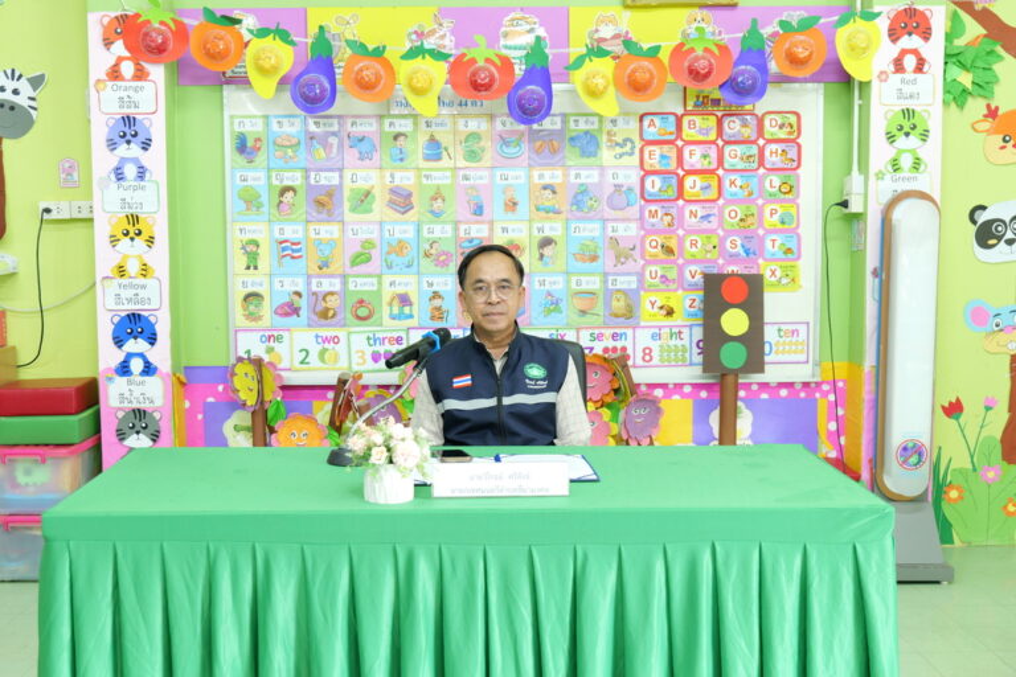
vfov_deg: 31.2
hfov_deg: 45.4
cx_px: 508
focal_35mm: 43
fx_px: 1213
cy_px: 338
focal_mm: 43
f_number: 5.6
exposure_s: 1/50
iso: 5000
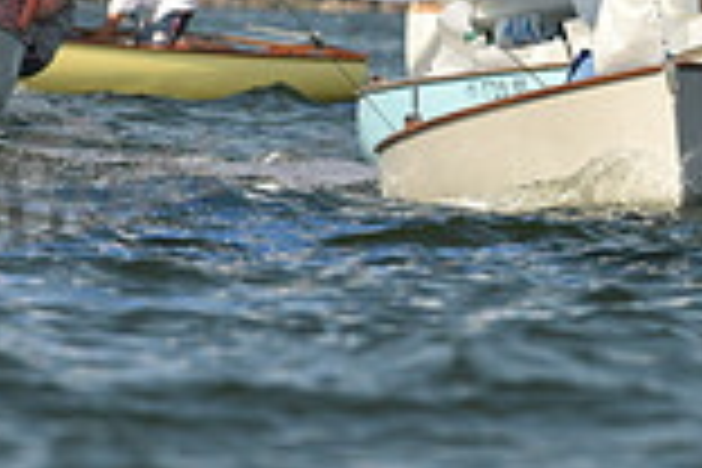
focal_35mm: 1486
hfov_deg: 1.4
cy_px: -88
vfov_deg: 0.9
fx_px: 28975
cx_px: 585
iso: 250
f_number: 6.3
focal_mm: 400
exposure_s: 1/1250
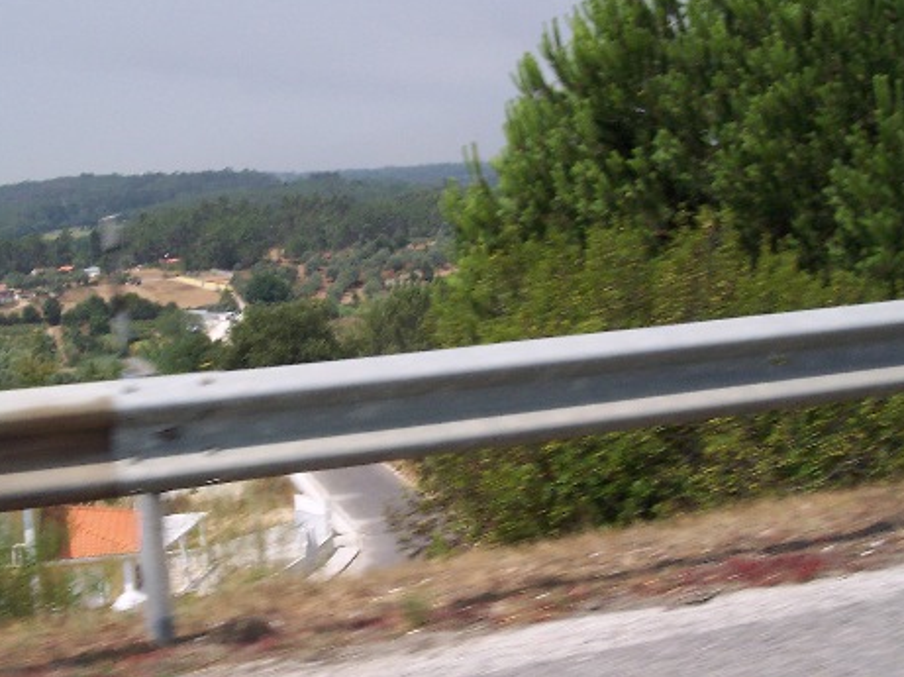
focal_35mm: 66
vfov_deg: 22.2
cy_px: 263
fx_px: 1722
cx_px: 331
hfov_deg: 29.3
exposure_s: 1/1000
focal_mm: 8
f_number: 4.8
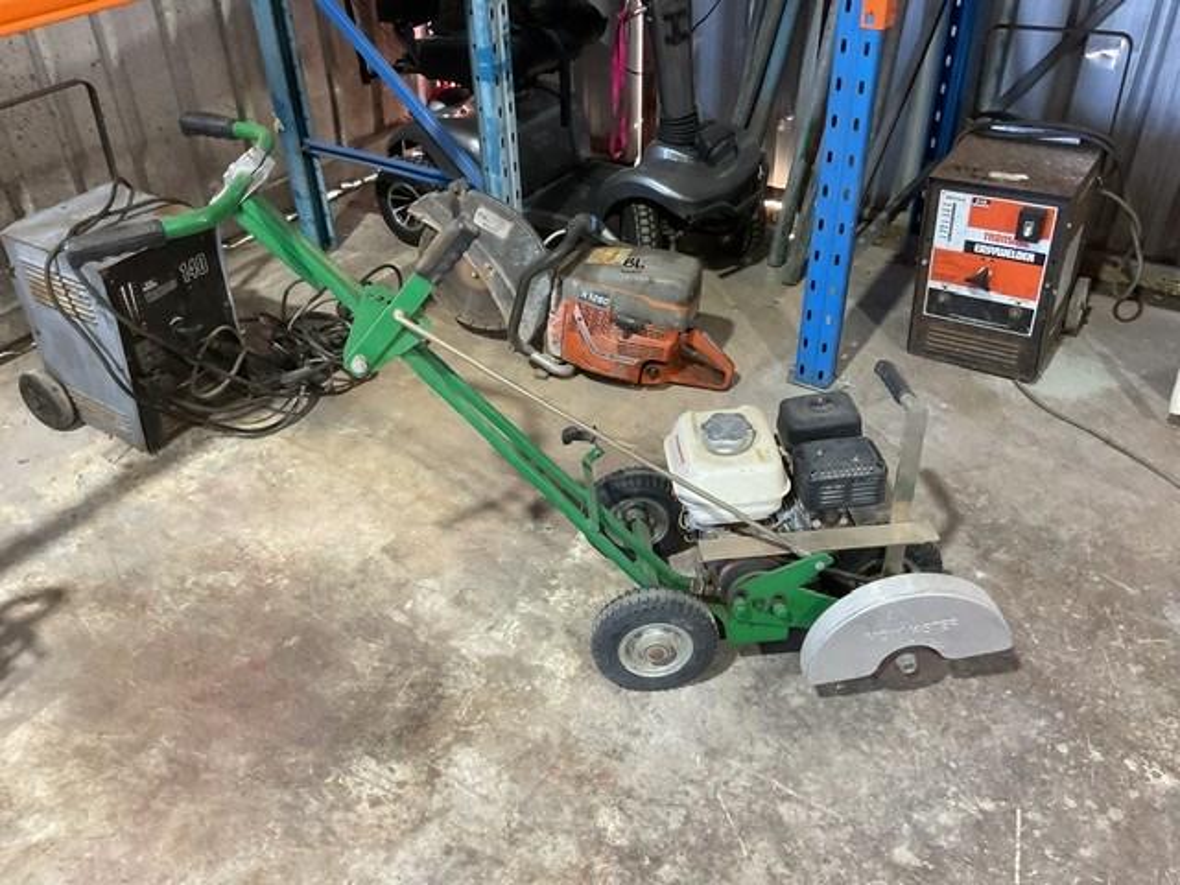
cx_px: 590
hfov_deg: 61.7
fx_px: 989
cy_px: 442
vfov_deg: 48.2
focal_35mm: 29
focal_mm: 3
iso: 160
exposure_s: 1/50
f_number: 1.8
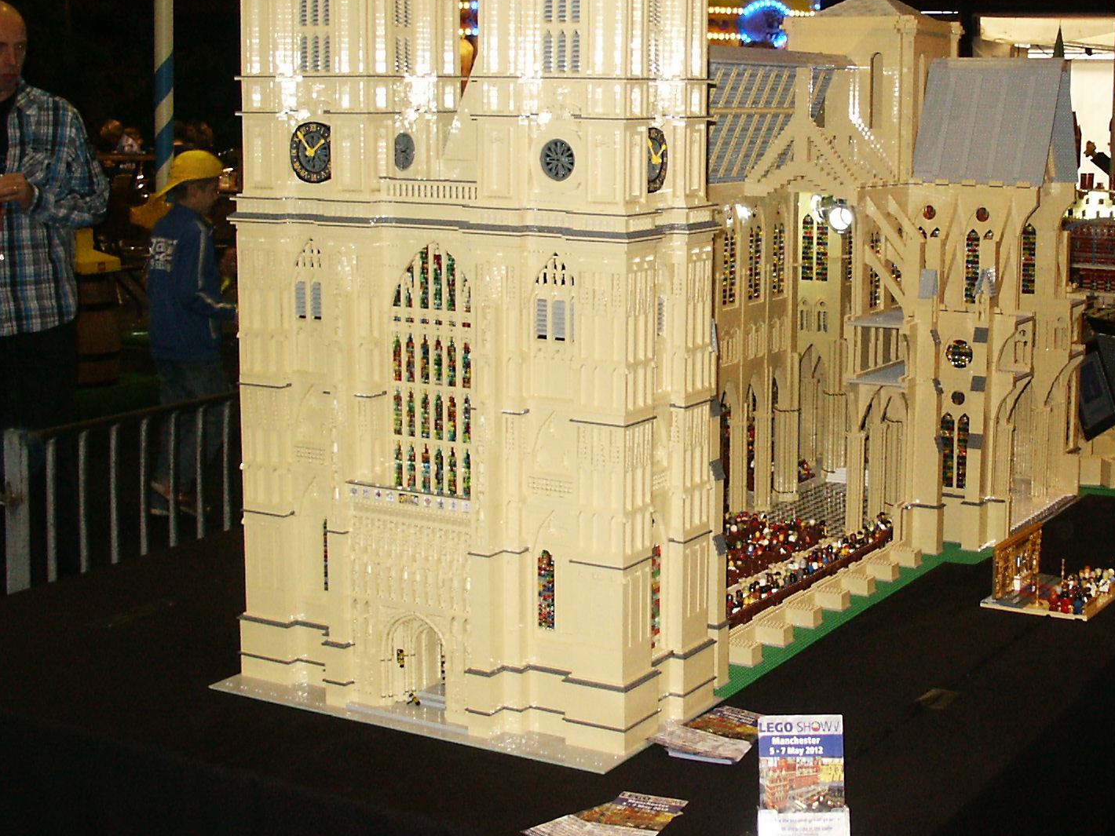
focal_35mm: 56
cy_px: 268
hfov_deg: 34.0
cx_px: 740
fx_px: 1804
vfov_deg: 25.9
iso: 200
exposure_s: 1/45
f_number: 3
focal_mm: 7.18
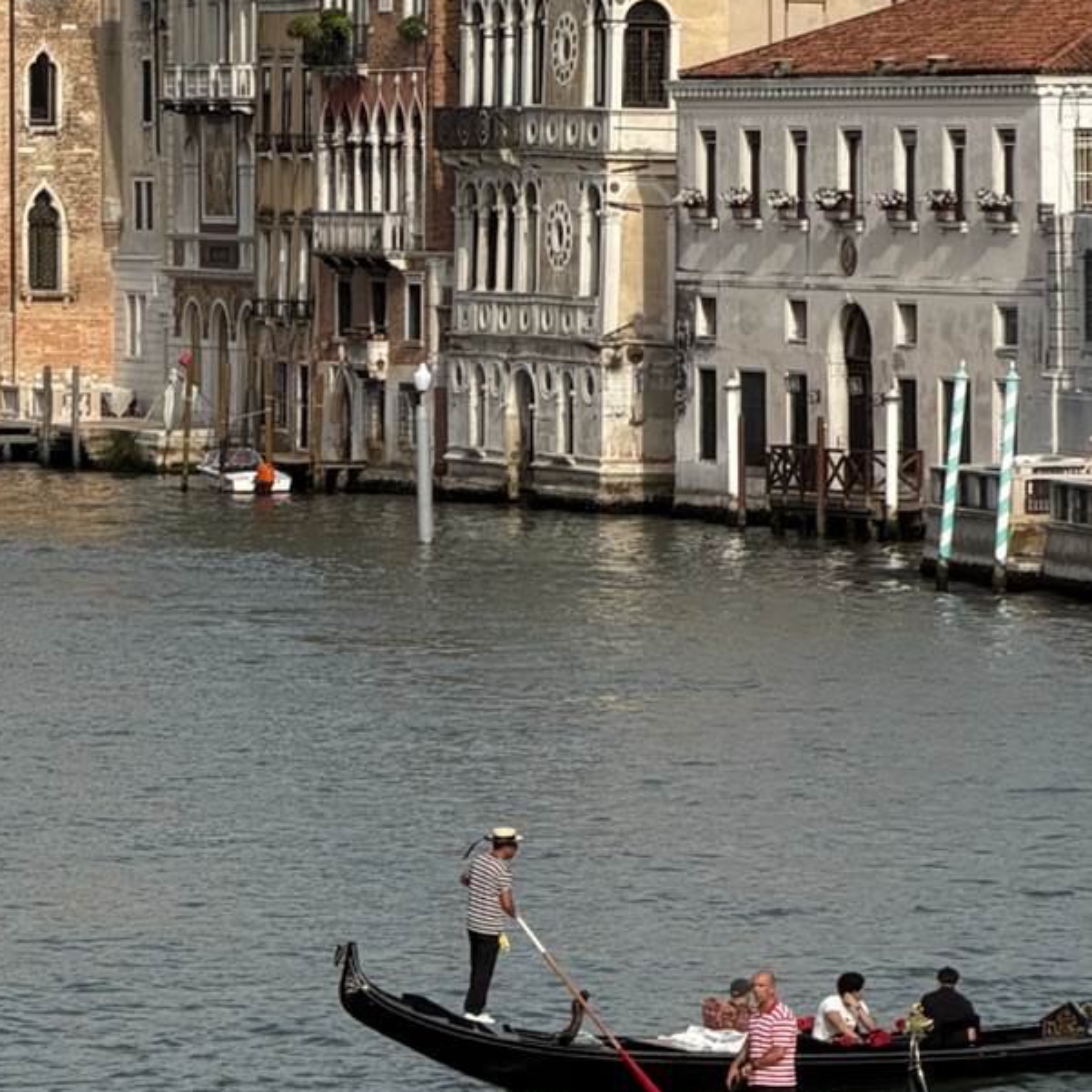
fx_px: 10743
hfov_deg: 5.8
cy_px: -15
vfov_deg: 5.8
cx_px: -25
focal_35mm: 301
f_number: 2.8
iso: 20
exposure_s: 1/644
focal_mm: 16.89
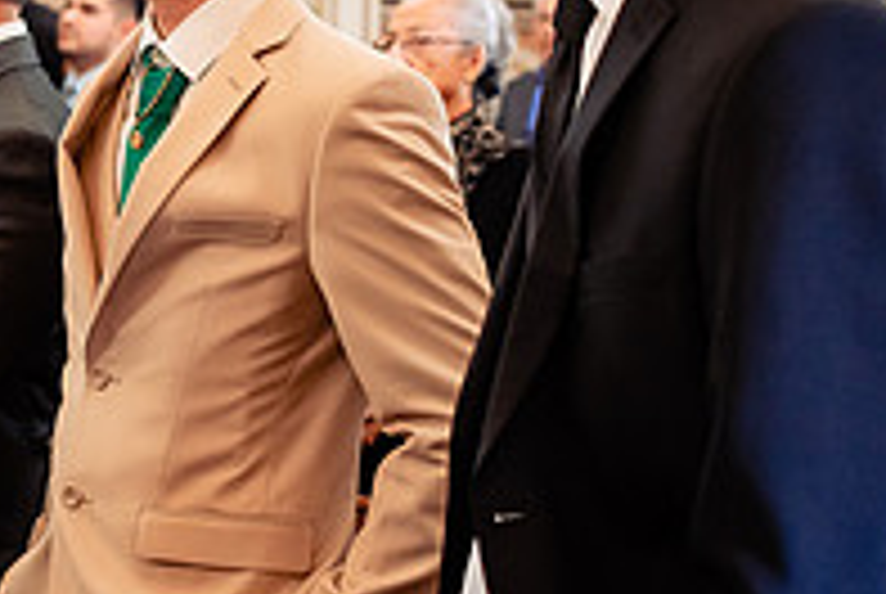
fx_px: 2539
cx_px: 166
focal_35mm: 103
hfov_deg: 19.6
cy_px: 137
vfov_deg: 13.3
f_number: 3.2
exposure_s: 1/100
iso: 1250
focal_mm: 35
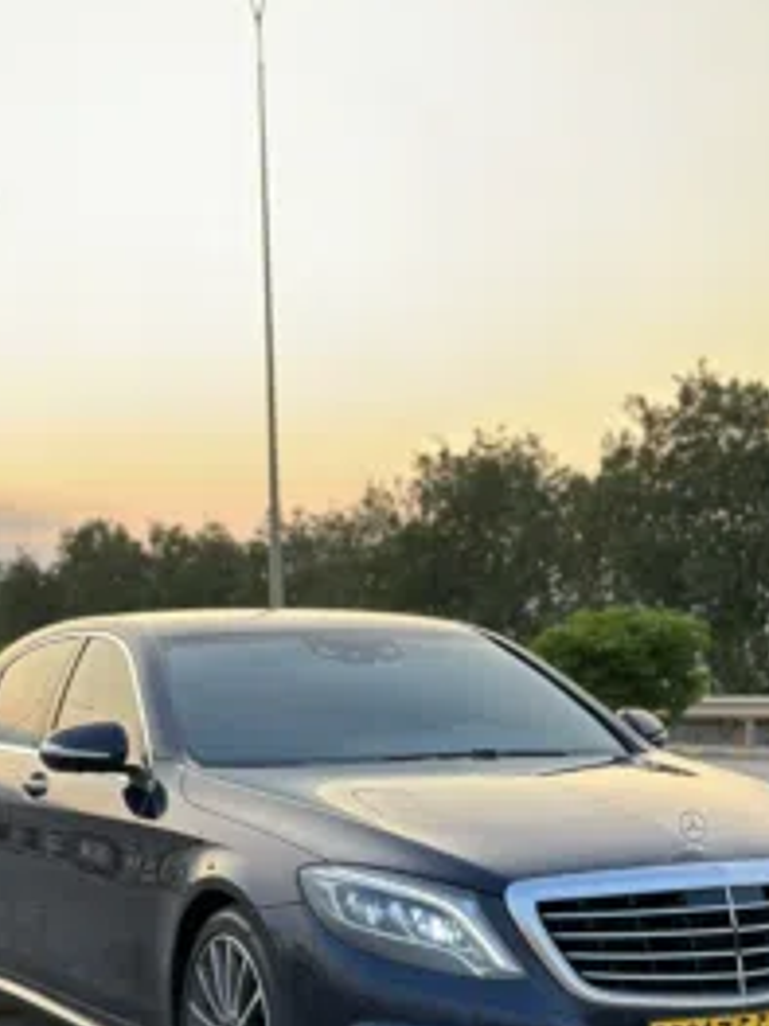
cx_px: 414
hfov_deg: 20.1
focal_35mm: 73
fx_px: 2164
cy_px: 730
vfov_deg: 26.4
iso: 80
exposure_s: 1/298
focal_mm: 6.86
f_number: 1.78
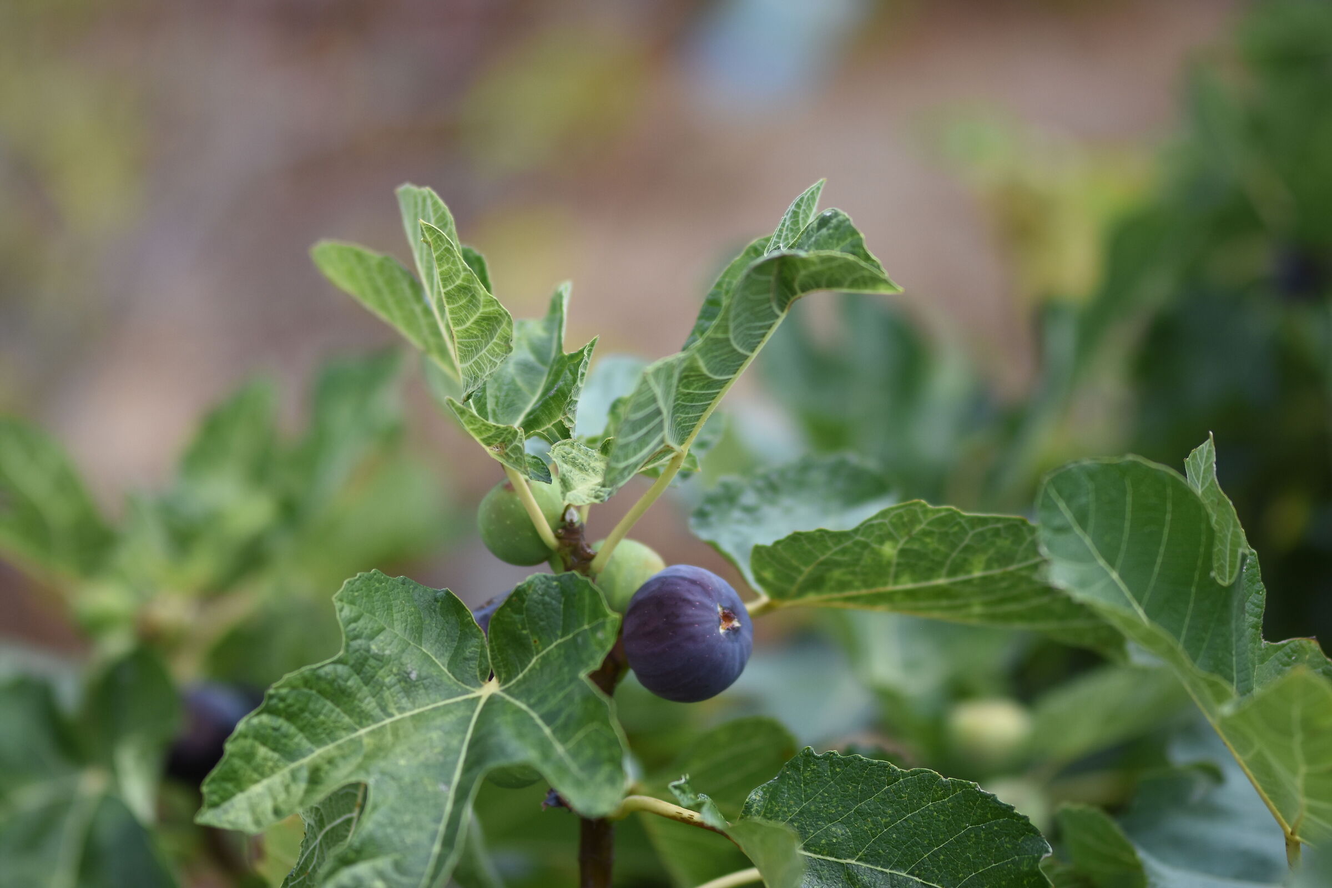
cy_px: 444
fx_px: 4717
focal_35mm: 128
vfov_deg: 10.8
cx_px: 666
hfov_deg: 16.1
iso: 250
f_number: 1.4
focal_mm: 85
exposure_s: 1/8000
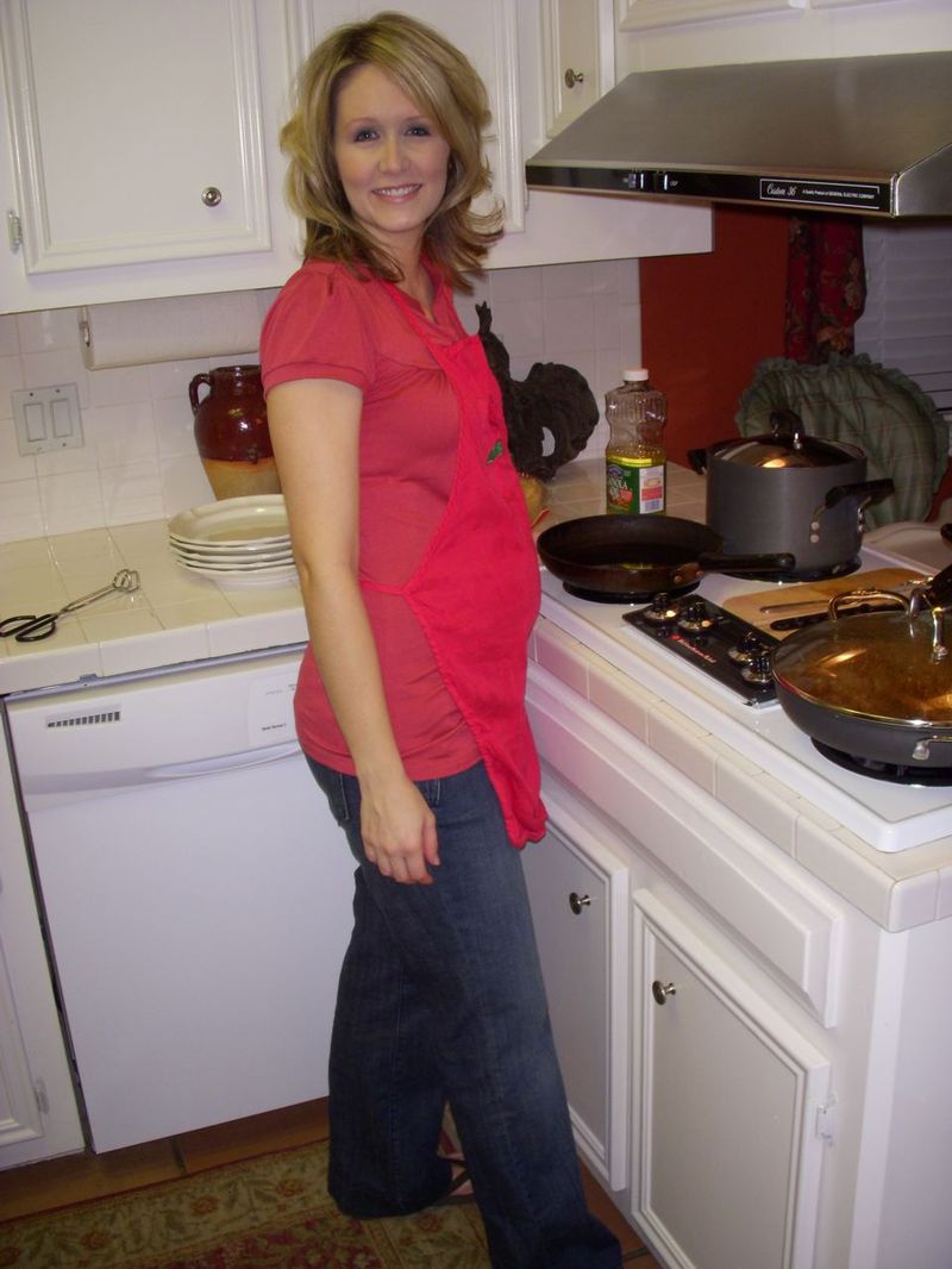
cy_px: 634
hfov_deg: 37.7
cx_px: 476
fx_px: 1393
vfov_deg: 49.0
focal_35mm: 38
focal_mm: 6.3
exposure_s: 1/30
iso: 100
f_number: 3.3
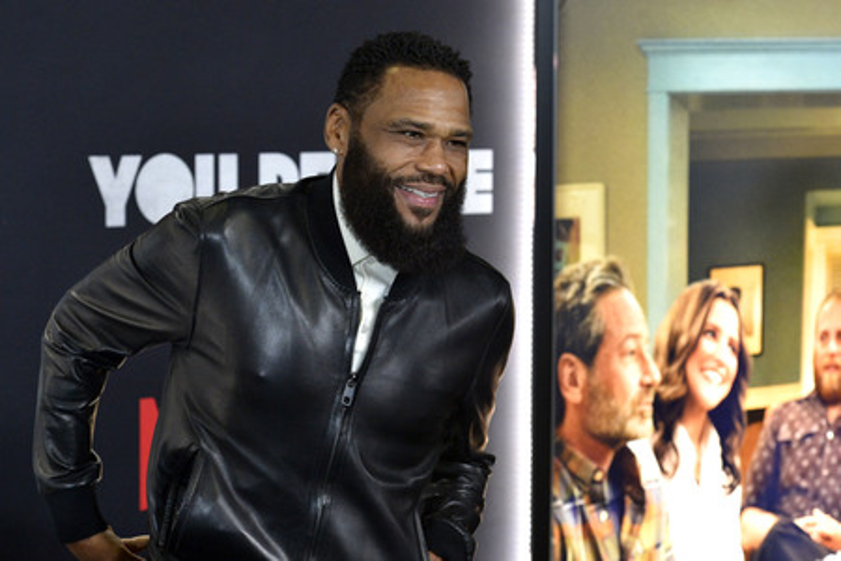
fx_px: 2219
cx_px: 420
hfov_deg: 21.5
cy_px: 280
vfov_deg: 14.4
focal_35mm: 95
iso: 3200
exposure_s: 1/250
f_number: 6.3
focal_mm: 95
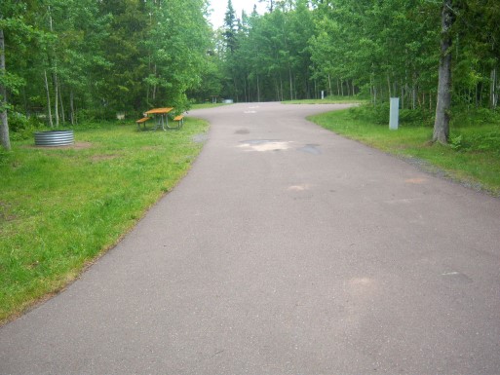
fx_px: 520
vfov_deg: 39.7
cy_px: 188
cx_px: 250
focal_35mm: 36
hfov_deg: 51.3
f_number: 2.8
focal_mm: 7.5
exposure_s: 1/250
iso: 80
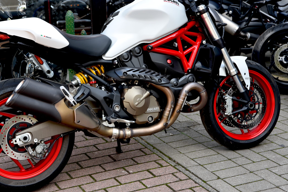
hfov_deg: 26.9
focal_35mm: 75
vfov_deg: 18.2
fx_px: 600
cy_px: 83
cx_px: 121
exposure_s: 1/100
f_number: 5
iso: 100
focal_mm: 62
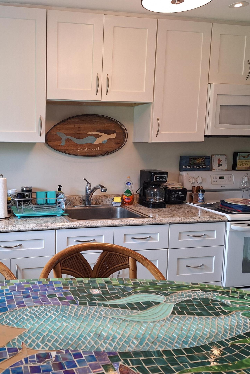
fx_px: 333
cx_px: 41
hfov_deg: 39.1
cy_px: 187
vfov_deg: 58.7
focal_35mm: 32
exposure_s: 1/40
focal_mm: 5.54
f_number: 1.8
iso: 100
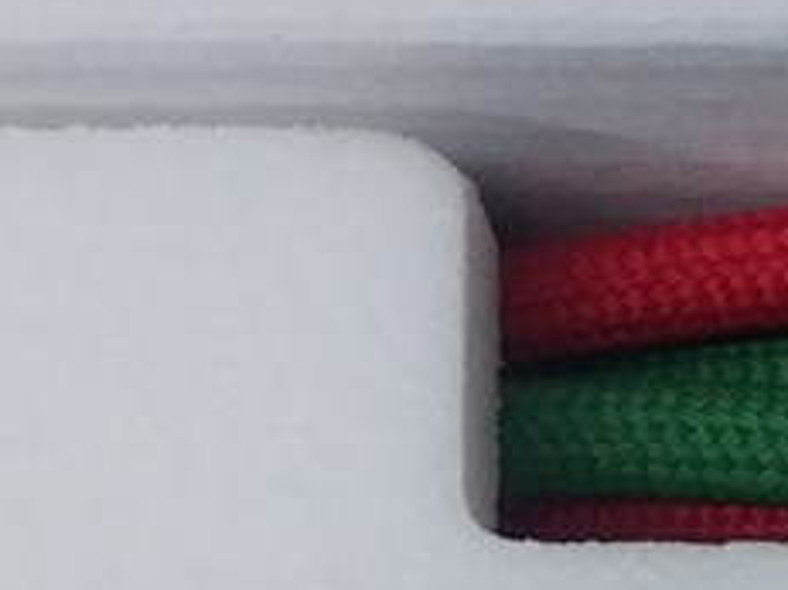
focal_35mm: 166
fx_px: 3777
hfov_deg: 11.4
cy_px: 1405
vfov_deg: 8.2
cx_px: 1167
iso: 444
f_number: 2
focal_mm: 4.5
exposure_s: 1/25
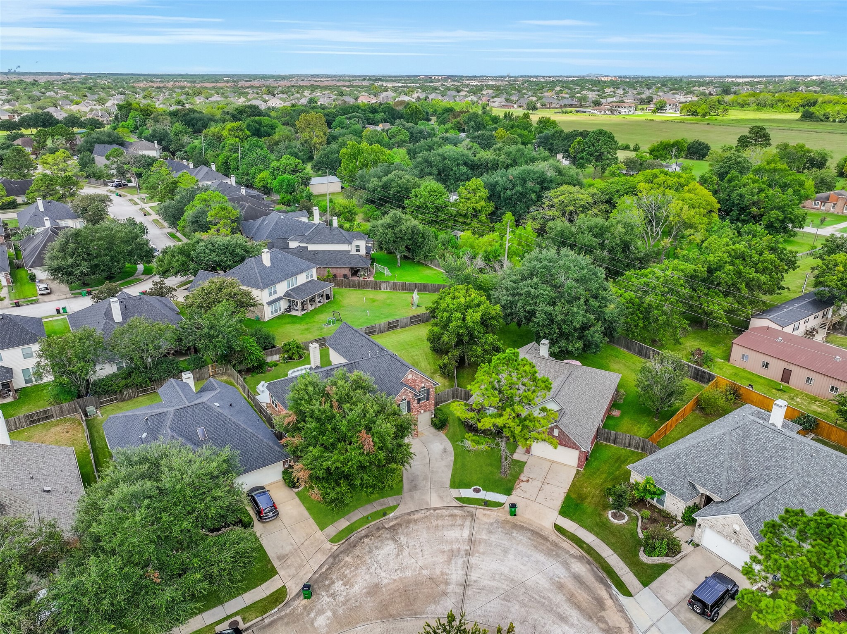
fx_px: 587
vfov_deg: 56.8
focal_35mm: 24
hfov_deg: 71.6
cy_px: 317
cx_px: 424
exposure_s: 1/500
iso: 100
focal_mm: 12.29
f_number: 4
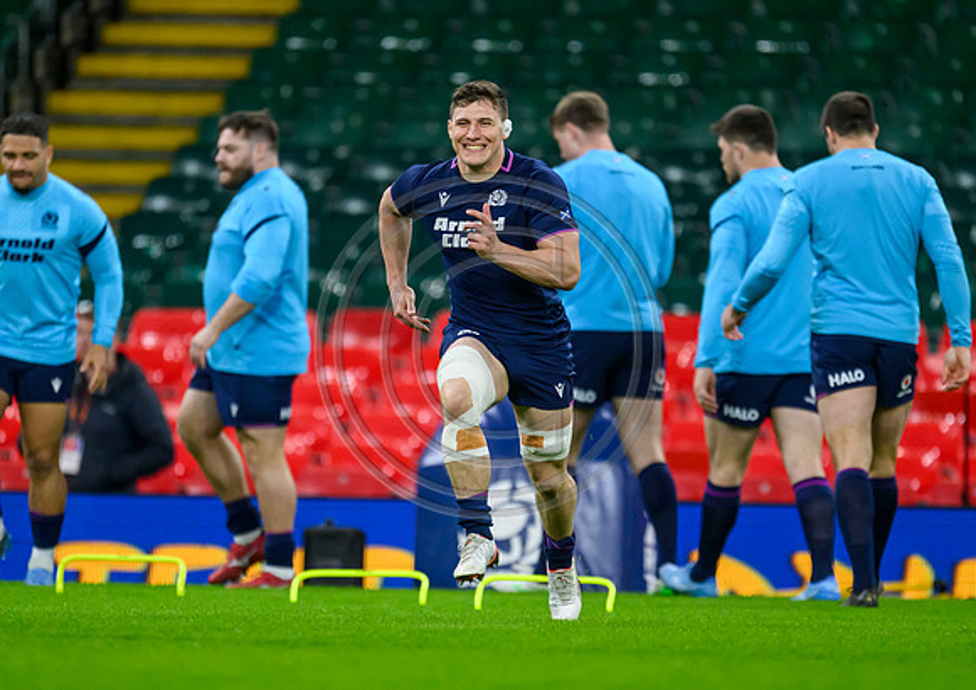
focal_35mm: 714
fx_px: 19717
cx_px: 539
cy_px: 337
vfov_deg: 2.0
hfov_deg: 2.8
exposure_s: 1/2000
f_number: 4
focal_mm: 560
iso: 5000
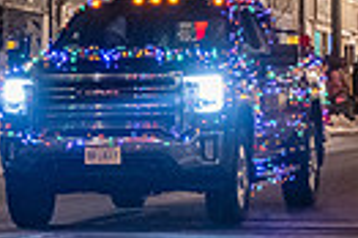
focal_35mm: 310
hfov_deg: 6.6
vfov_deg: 4.4
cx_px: 394
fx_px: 3079
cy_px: -103
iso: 6400
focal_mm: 70
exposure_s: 1/250
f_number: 3.2
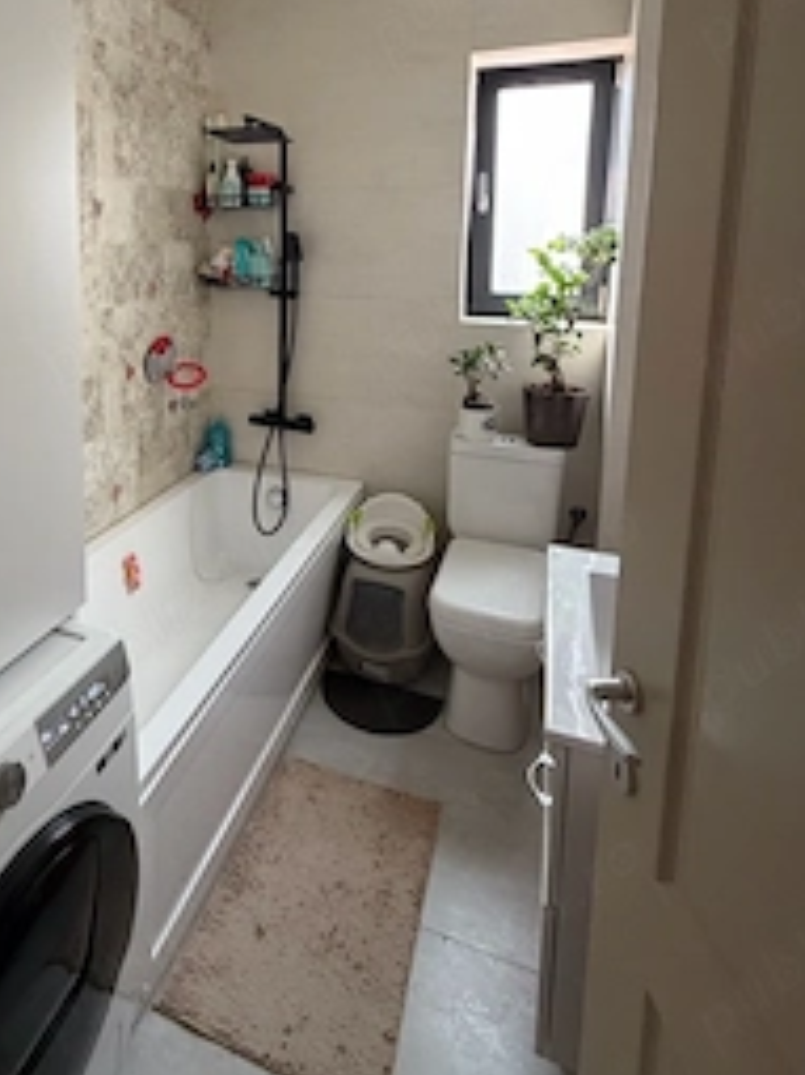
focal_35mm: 22
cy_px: 333
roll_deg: -0.6
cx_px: 261
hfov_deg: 59.5
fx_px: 683
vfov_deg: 73.4
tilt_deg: -7.6
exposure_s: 1/60
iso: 320
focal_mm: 2.22
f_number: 2.2
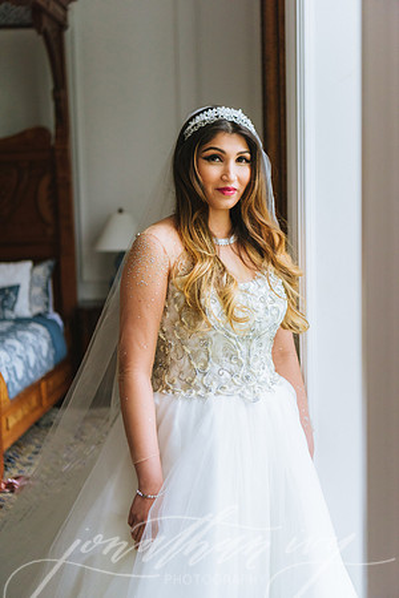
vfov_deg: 38.2
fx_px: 864
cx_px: 200
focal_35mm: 52
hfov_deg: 26.0
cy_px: 299
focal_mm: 52
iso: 1000
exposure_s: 1/800
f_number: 3.2
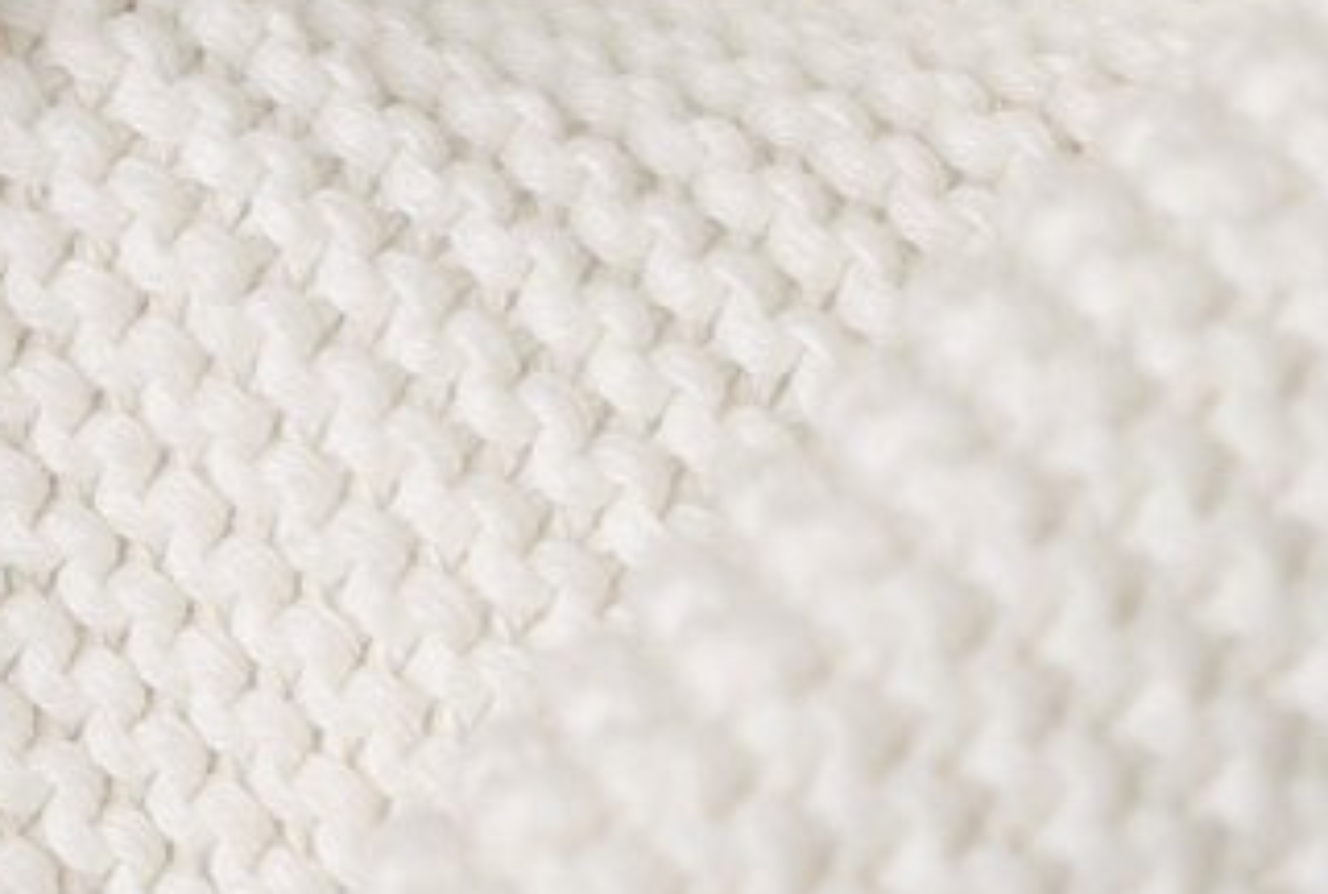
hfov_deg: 9.7
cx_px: -342
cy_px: -1081
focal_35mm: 208
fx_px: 7694
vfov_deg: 6.4
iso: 250
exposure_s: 1/200
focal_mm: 28
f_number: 4
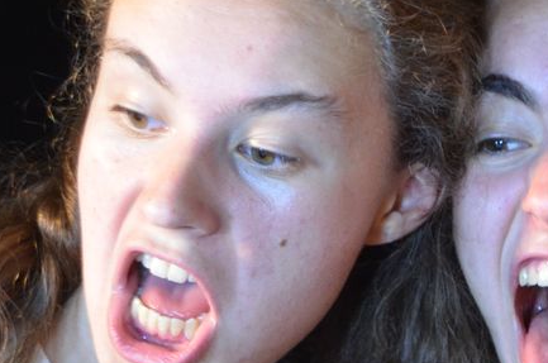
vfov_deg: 9.3
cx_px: 765
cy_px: 192
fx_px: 2234
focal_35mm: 147
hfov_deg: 13.4
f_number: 4
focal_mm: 26
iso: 1400
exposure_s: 1/30
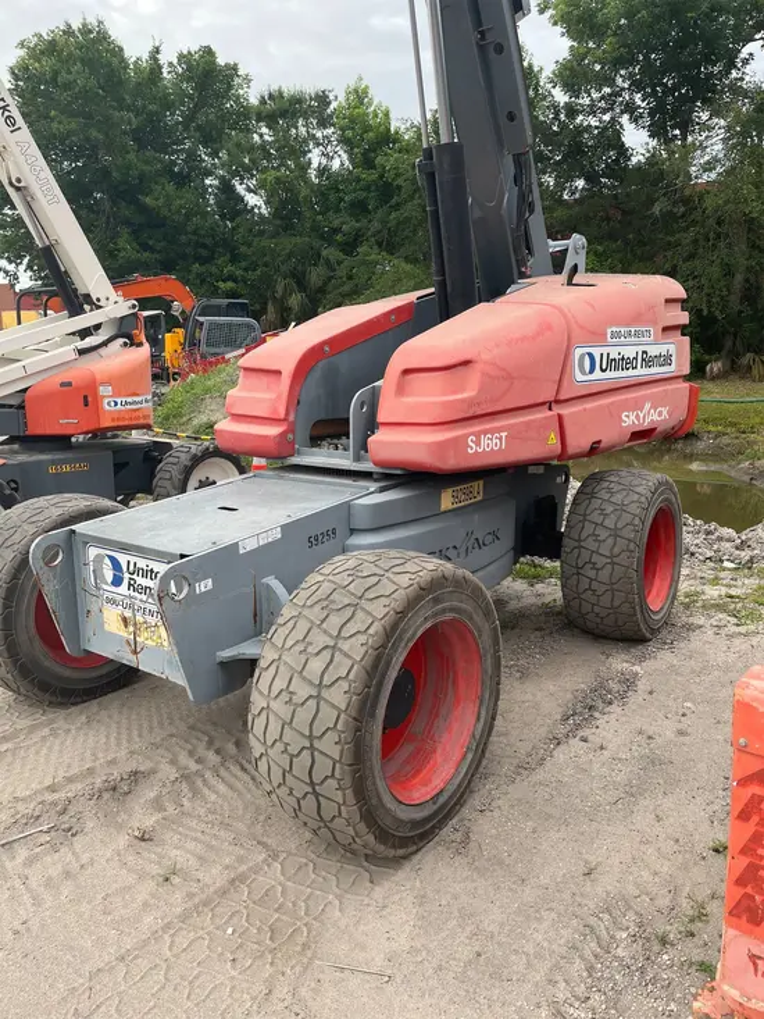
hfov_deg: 53.1
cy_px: 510
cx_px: 382
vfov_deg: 67.3
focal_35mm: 26
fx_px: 765
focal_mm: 5.1
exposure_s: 1/132
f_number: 1.6
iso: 32
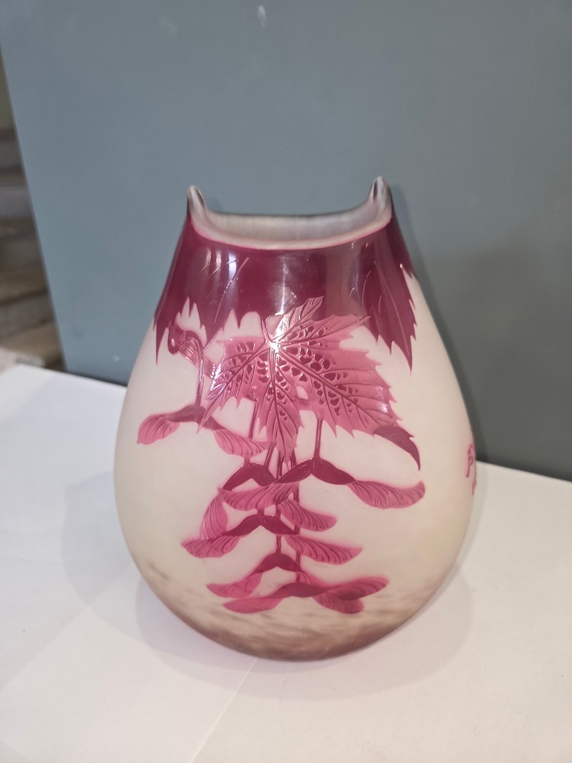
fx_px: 507
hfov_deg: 58.9
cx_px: 286
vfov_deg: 73.9
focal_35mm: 23
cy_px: 382
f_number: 1.8
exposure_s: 1/60
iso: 250
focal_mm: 5.4
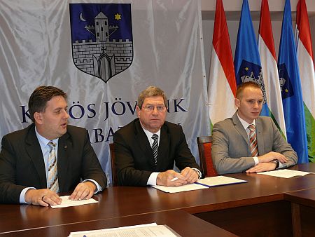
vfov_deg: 30.9
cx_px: 158
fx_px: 428
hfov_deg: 40.4
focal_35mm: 47
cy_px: 118
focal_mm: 8.8
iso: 100
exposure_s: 1/30
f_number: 2.8
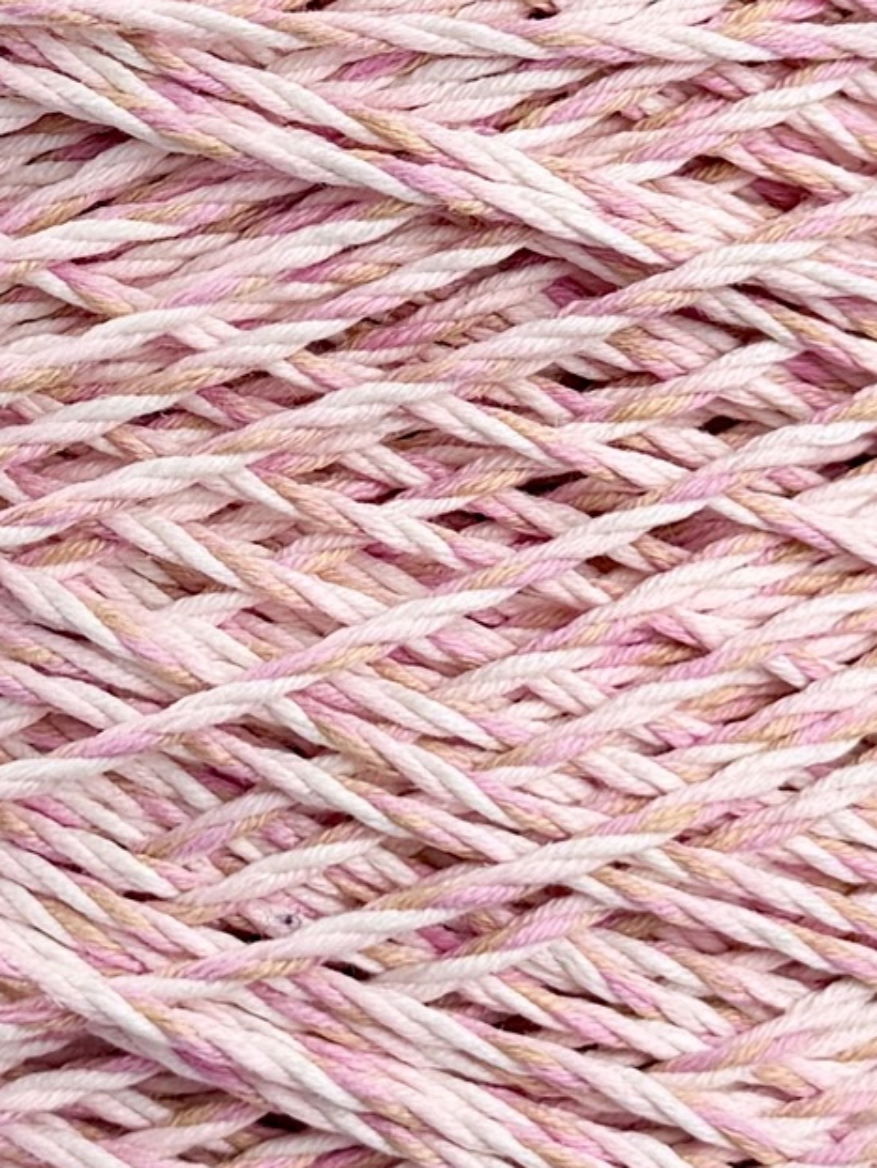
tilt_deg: -4.9
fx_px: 2667
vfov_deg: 24.7
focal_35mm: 79
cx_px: 229
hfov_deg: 18.6
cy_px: 556
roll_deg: -0.2
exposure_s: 1/1060
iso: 80
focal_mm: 6.76
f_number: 1.78
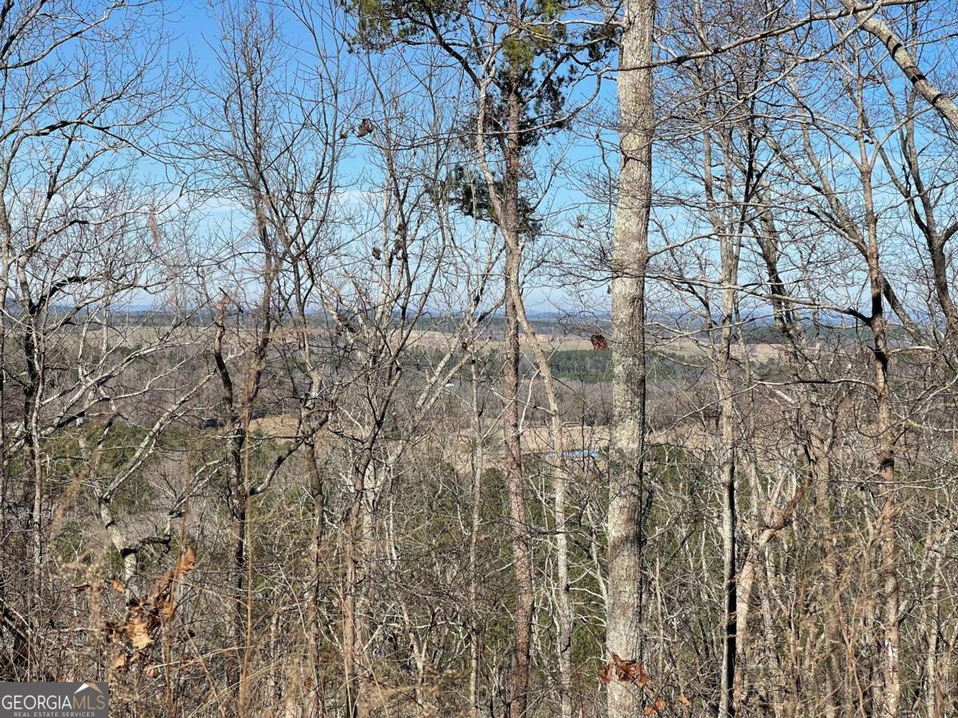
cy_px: 359
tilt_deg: -1.6
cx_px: 479
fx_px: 1771
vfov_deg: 22.9
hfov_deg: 30.3
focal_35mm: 64
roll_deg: -1.6
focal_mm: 7.5
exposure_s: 1/1220
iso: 20
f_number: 2.2
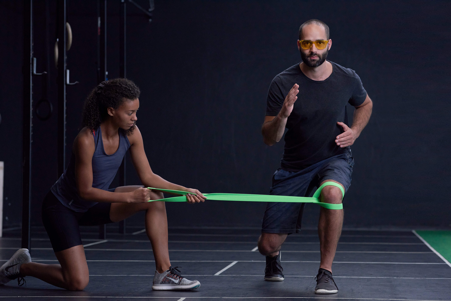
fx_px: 1403
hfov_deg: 18.3
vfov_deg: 12.2
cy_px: 150
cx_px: 226
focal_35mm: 112
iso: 2000
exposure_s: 1/125
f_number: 5
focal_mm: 112
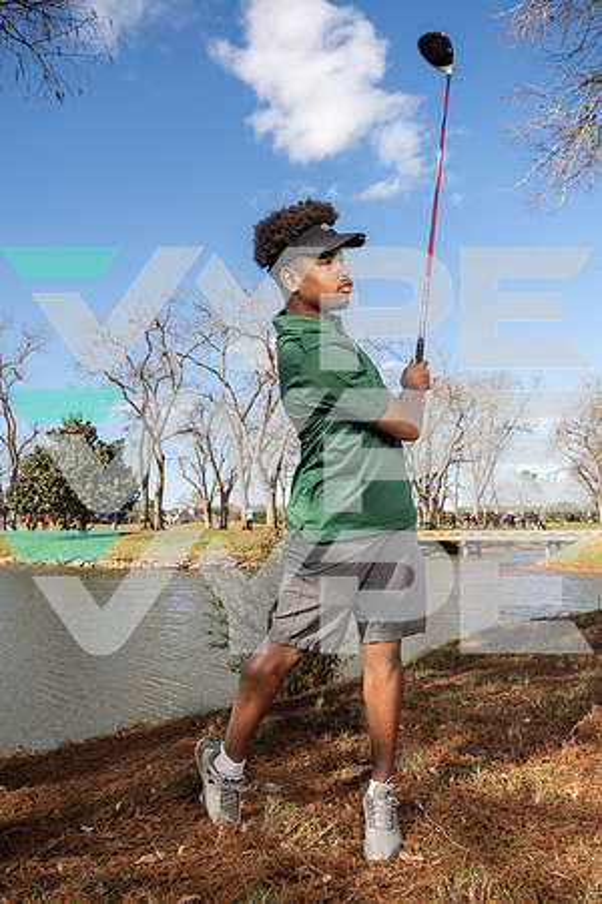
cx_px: 301
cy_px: 452
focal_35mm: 30
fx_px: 752
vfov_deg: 61.9
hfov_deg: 43.6
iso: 125
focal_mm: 30
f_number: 8
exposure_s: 1/250
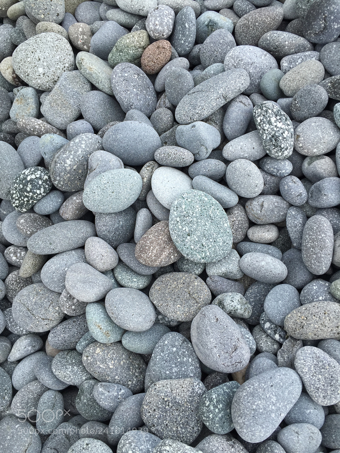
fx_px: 380
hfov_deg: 48.2
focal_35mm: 29
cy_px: 226
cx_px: 170
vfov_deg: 61.7
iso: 32
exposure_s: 1/507
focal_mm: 4.15
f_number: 2.2
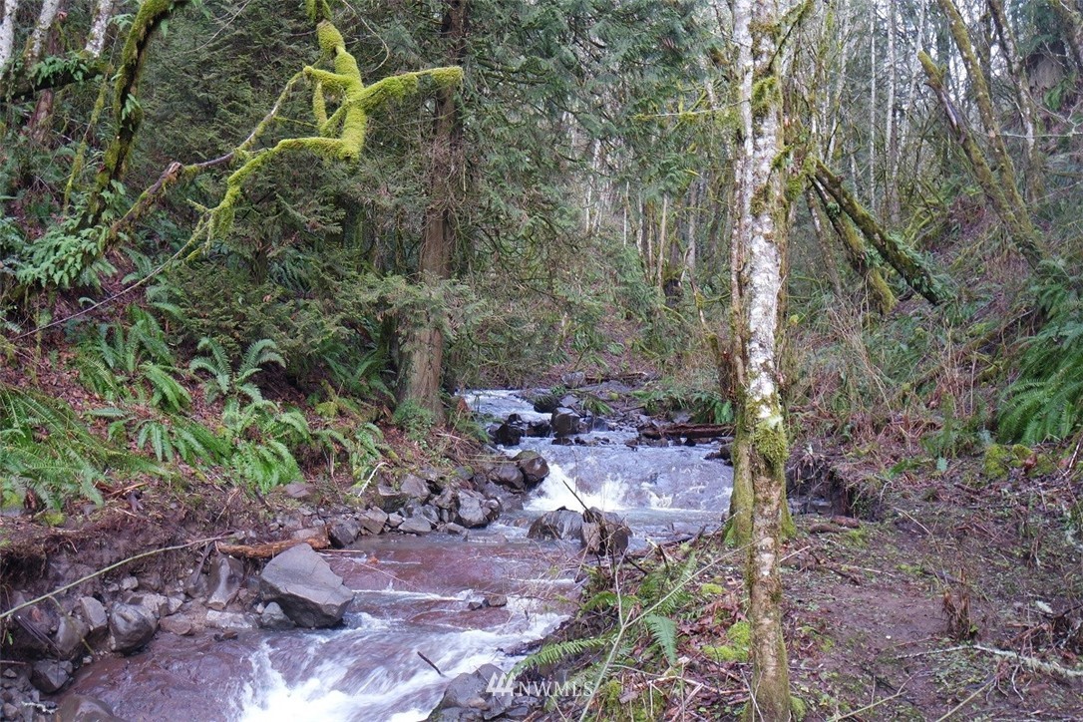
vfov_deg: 33.4
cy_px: 361
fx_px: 1203
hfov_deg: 48.5
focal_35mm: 40
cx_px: 542
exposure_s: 1/50
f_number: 4
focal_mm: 15
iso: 200
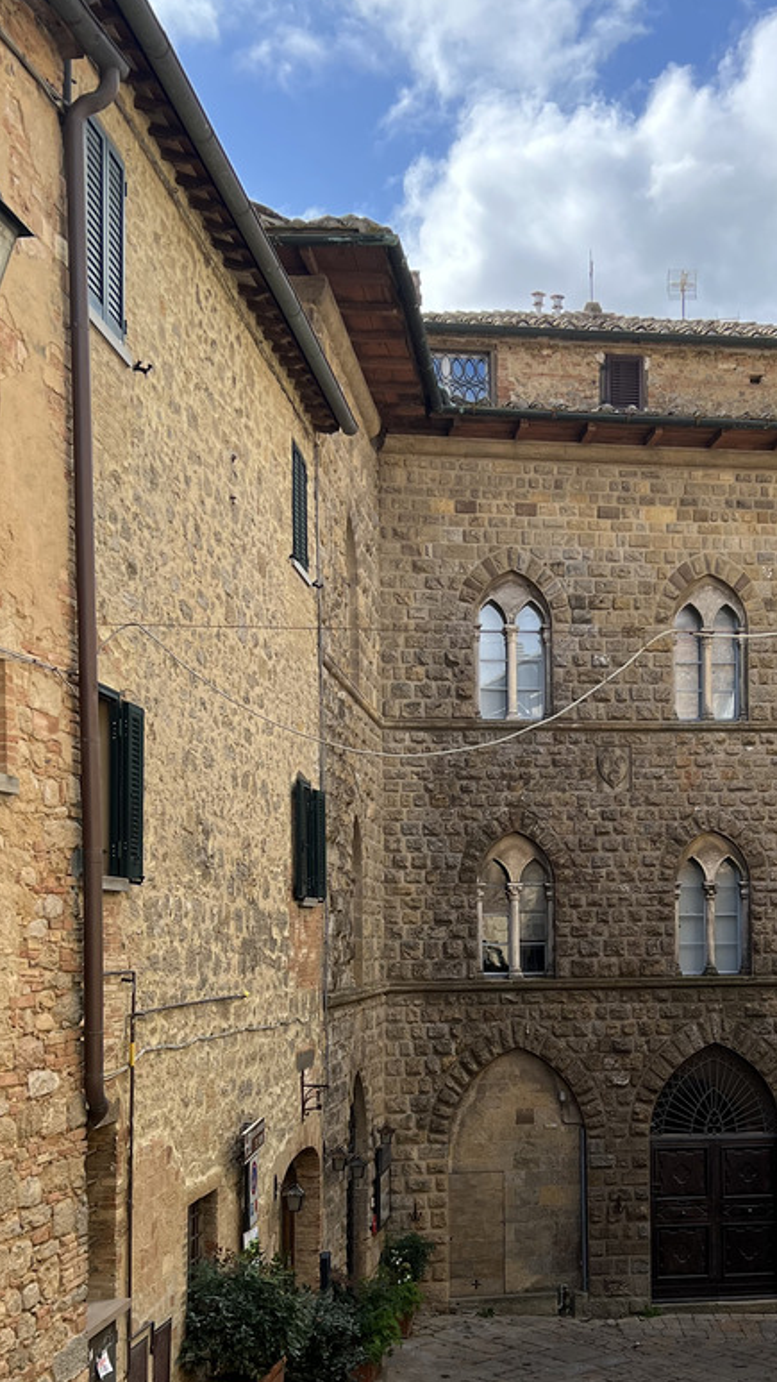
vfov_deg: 45.7
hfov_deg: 26.8
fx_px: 1611
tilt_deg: +0.3
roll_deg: +0.5
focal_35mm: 44
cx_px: 581
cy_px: 917
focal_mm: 5.7
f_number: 1.5
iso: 50
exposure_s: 1/2208
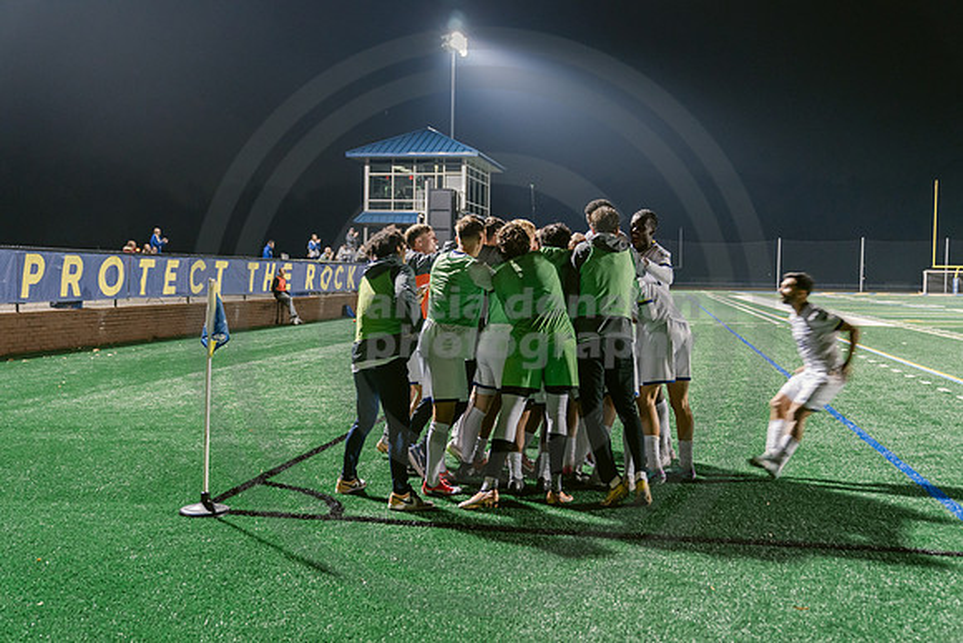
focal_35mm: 36
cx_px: 481
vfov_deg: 36.9
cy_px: 322
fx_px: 963
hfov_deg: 53.1
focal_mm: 36
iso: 2500
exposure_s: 1/100
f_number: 3.2
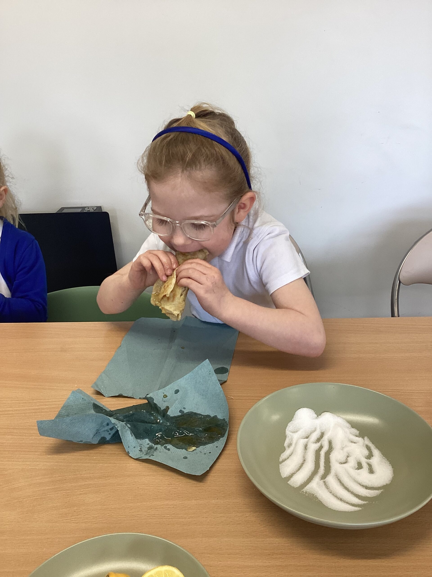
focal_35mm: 31
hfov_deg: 45.4
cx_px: 216
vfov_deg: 58.4
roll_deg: +3.3
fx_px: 516
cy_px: 288
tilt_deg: -26.4
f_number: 2.4
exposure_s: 1/100
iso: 80
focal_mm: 3.3
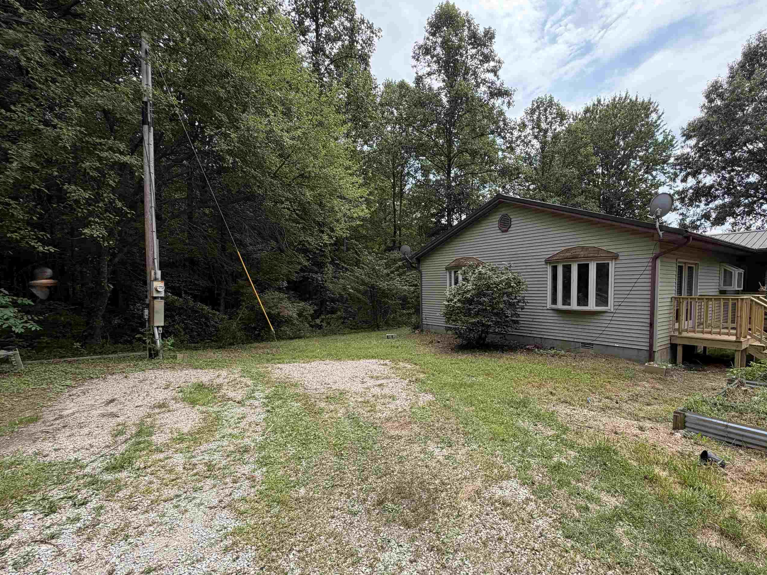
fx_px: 377
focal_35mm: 17
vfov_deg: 74.5
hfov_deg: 90.3
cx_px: 445
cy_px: 315
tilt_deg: -4.2
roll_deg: +1.0
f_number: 2.2
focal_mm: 2.22
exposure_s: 1/602
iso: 40
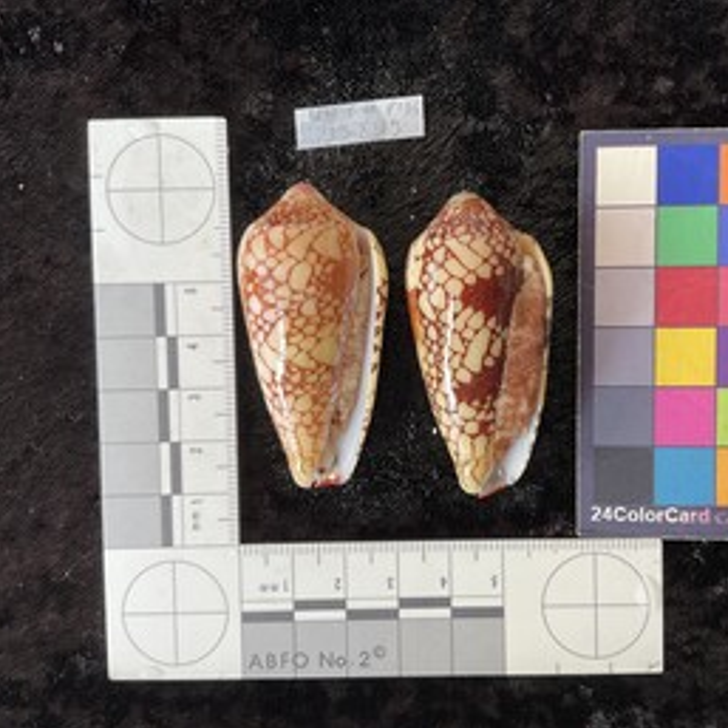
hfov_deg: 47.1
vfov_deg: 47.2
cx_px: 419
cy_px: 367
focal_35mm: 35
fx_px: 833
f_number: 1.8
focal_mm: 3
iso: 25
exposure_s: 1/100
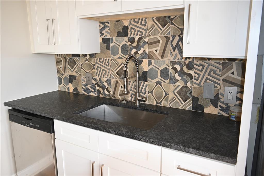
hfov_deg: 67.4
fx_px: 198
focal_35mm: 27
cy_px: 88
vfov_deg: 47.9
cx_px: 132
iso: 320
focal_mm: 18
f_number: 3.5
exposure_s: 1/125
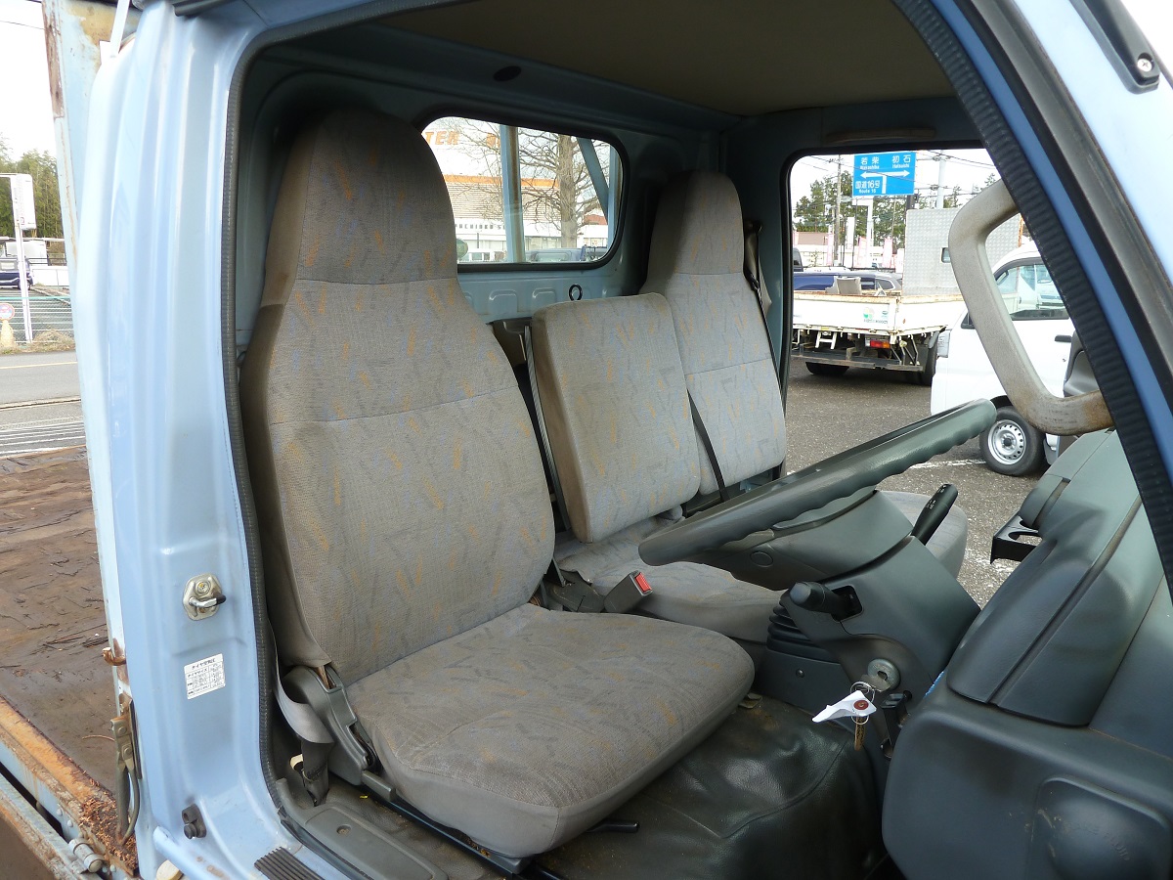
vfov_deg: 54.9
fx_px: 847
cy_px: 440
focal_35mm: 25
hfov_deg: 69.4
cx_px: 586
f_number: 3.3
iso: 80
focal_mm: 4.1
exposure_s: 1/100
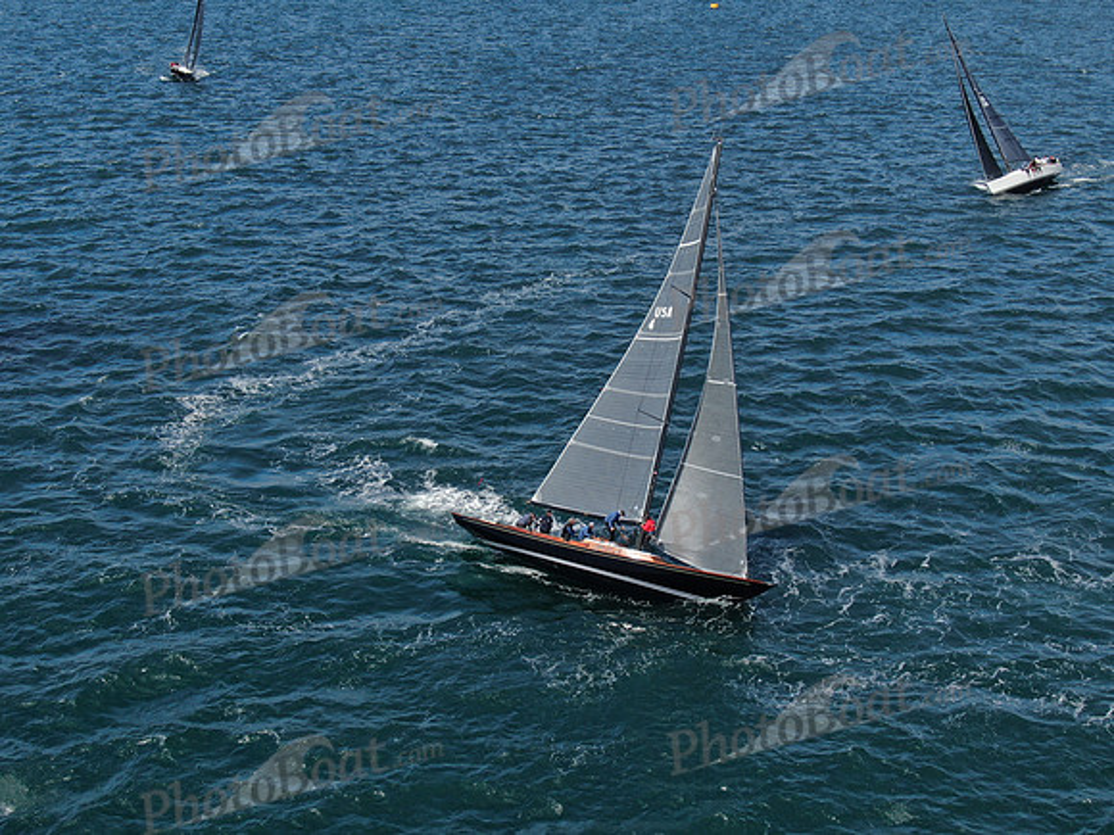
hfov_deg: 39.7
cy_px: 418
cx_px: 557
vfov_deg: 30.3
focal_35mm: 48
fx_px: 1545
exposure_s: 1/640
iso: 100
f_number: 3.8
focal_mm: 8.6
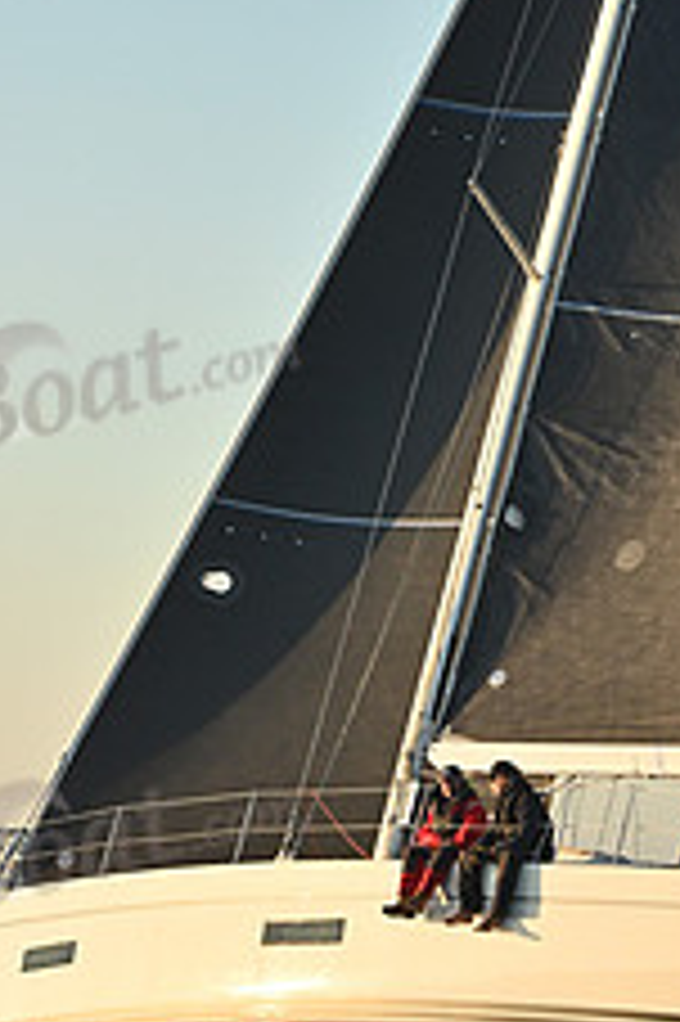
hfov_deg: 7.6
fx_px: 5079
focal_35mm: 179
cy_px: 122
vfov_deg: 11.4
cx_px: 534
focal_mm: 70
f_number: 9
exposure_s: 1/800
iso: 800
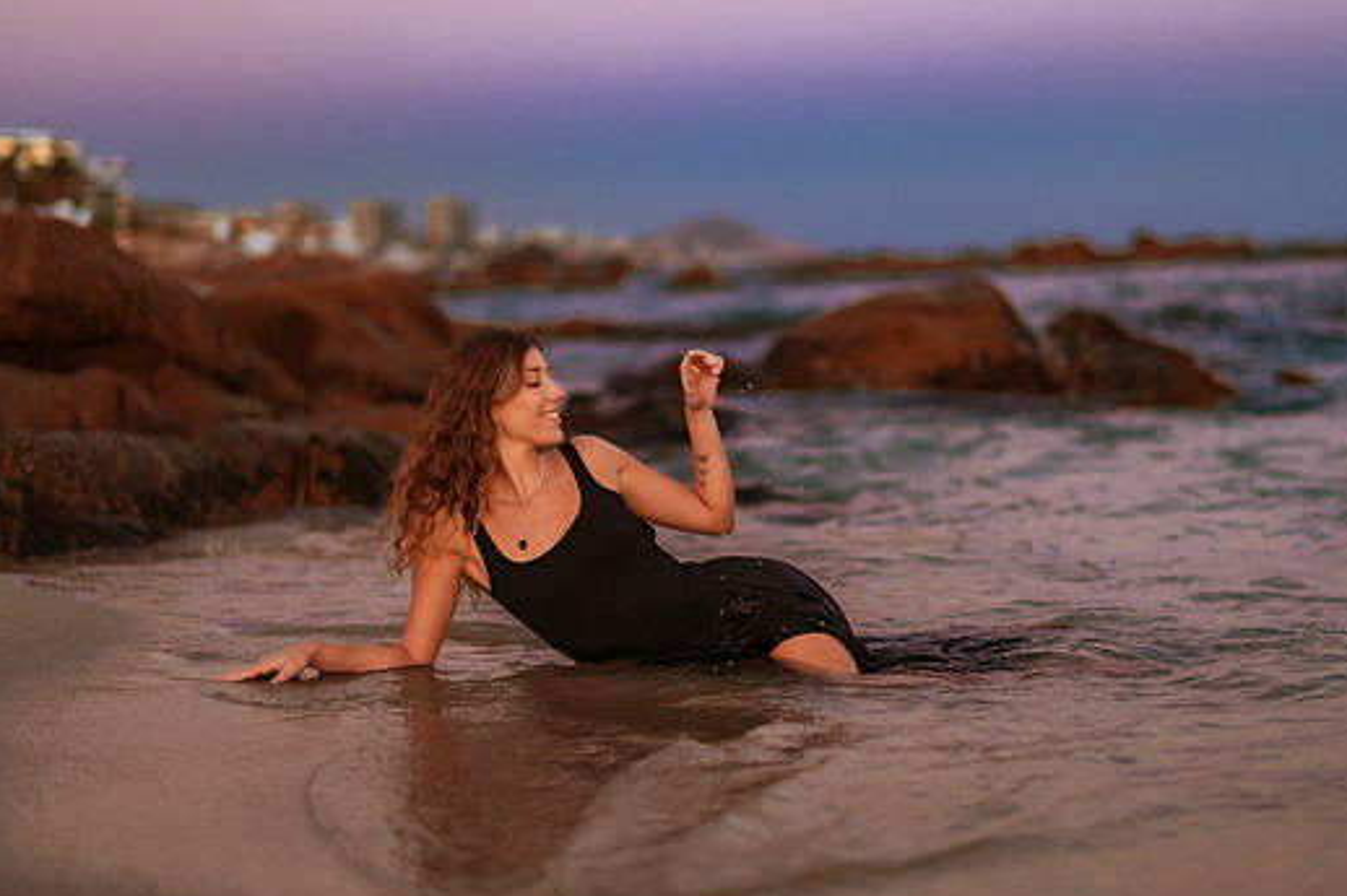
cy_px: 435
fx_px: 2431
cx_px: 746
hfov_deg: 30.9
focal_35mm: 65
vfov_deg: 20.9
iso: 400
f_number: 1.4
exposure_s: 1/500
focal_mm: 58
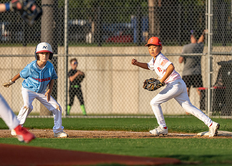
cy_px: 60
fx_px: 2764
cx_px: 166
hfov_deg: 4.8
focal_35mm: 420
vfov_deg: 3.4
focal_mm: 200
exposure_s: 1/5000
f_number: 2.8
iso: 320
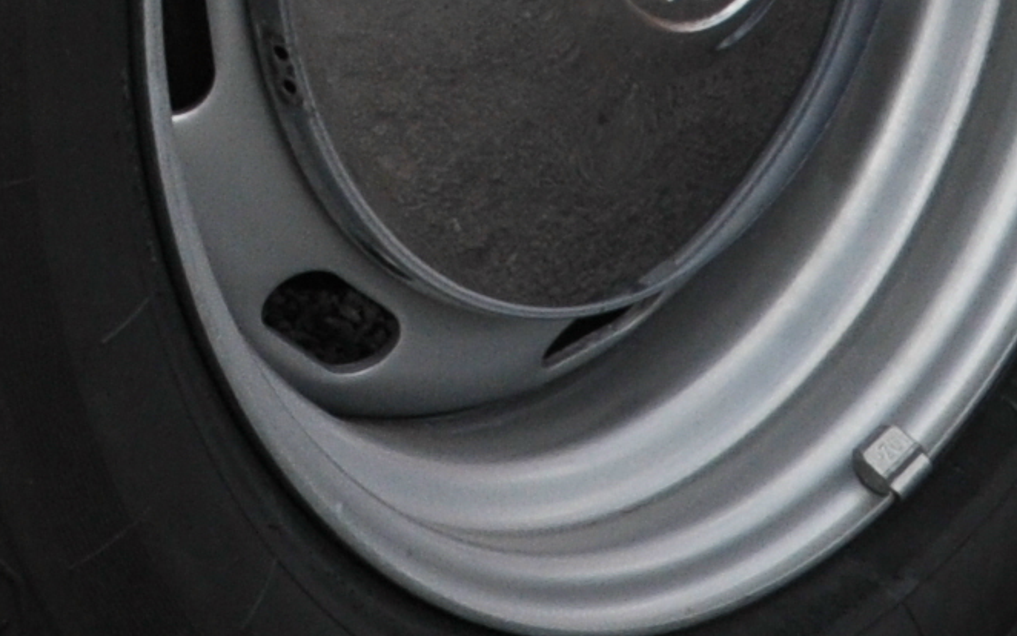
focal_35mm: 247
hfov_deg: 7.8
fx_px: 6855
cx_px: -1578
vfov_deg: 5.0
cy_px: -1295
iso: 320
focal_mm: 25
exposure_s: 1/640
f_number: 5.6
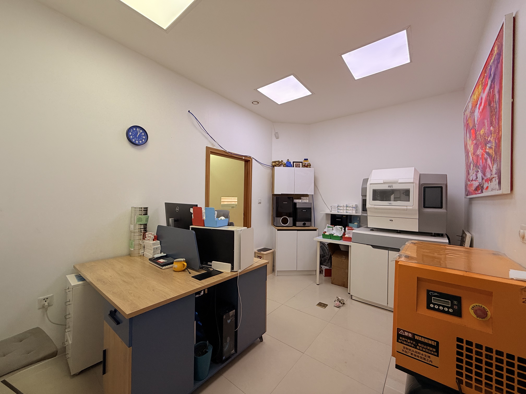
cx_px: 263
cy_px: 197
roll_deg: -1.4
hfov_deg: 102.1
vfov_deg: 85.7
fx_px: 213
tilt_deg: +1.2
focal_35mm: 14
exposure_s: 1/108
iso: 40
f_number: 2.2
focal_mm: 2.22
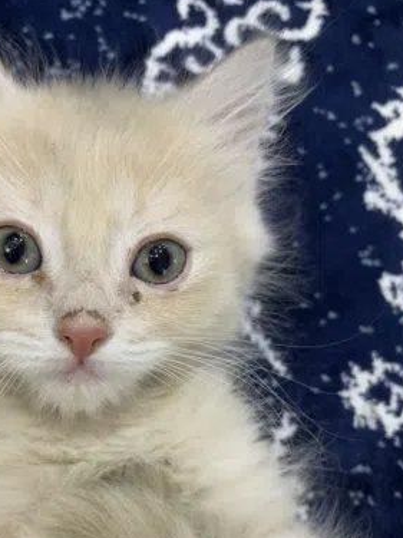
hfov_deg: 38.2
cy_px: 365
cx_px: 132
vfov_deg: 49.2
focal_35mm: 37
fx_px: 575
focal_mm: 4.25
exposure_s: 1/60
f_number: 1.8
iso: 200
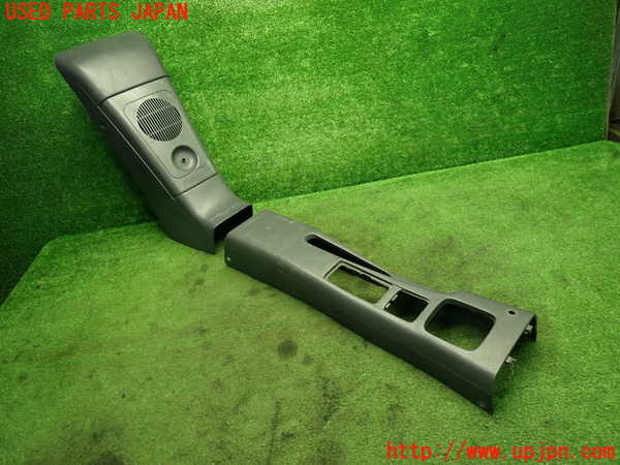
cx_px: 310
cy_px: 232
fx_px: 448
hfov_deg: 69.4
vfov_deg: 54.9
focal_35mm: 25
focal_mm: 4.5
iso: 200
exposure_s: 1/40
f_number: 2
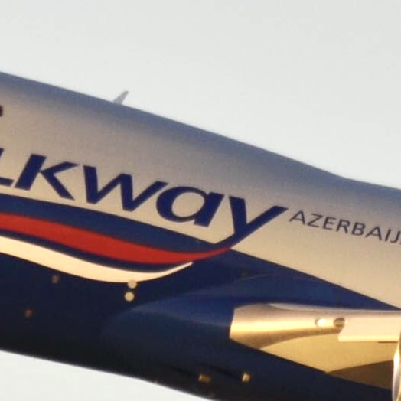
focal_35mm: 1622
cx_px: 771
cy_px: 352
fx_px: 21255
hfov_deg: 1.1
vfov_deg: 1.1
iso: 200
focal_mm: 195
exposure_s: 1/400
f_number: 6.3
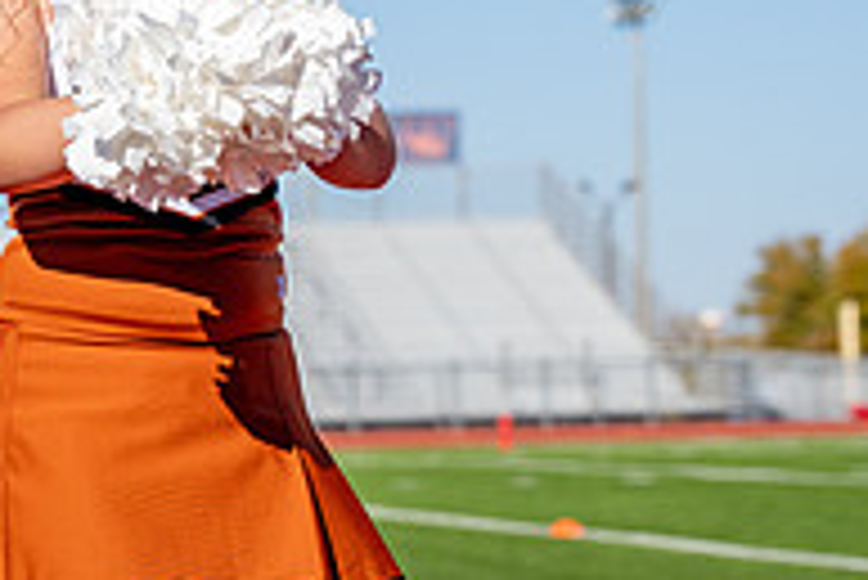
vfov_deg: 7.3
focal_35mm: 189
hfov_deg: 10.8
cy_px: 277
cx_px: 185
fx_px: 4560
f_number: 2.8
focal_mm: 49.5
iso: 250
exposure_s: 1/6400
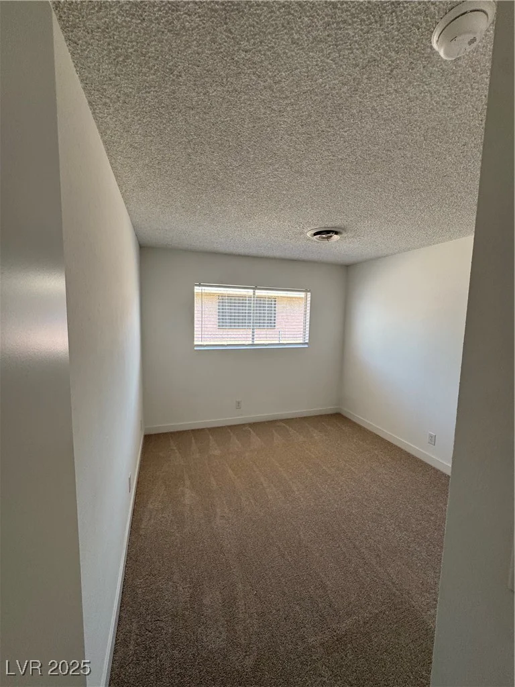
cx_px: 258
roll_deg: -1.3
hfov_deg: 85.7
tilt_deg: -6.9
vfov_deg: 102.1
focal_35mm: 14
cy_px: 344
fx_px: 278
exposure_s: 1/99
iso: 50
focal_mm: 2.22
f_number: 2.2
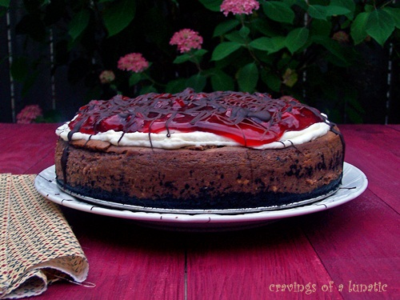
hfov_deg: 34.3
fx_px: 647
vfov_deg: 26.1
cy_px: 150
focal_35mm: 56
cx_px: 200
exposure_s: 1/30
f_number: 3.1
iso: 80
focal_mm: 9.3
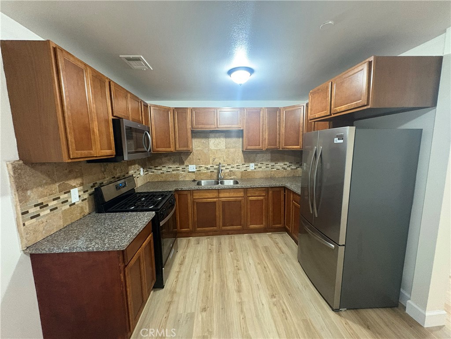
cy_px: 170
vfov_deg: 85.7
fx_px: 182
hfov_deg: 102.1
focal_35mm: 14
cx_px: 226
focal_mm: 2.22
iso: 640
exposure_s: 1/40
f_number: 2.2
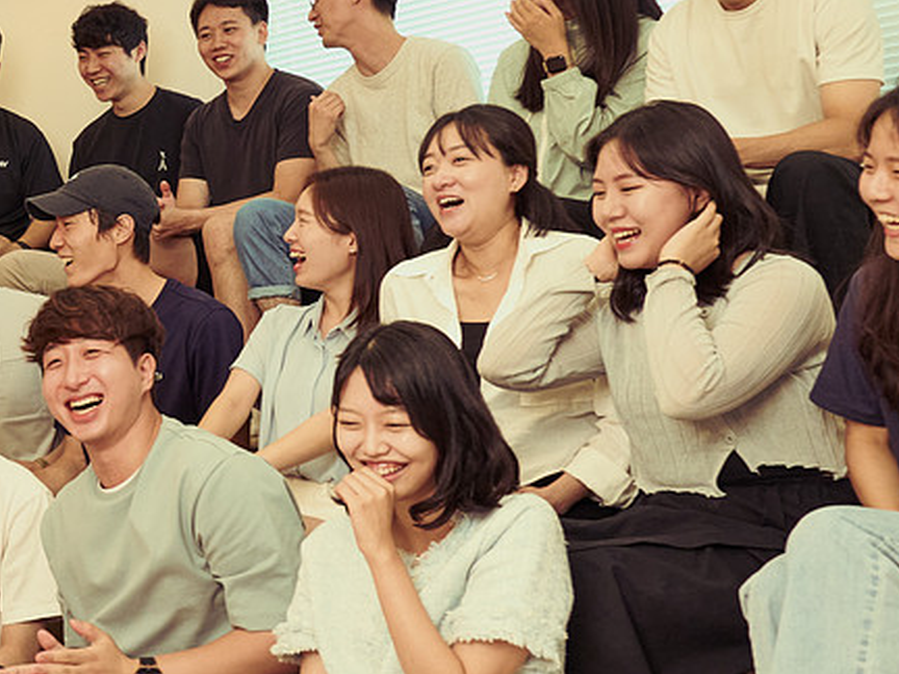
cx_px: -194
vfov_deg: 21.3
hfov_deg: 25.2
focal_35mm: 69
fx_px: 1792
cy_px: 257
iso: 1600
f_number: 5.6
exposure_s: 1/160
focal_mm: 25
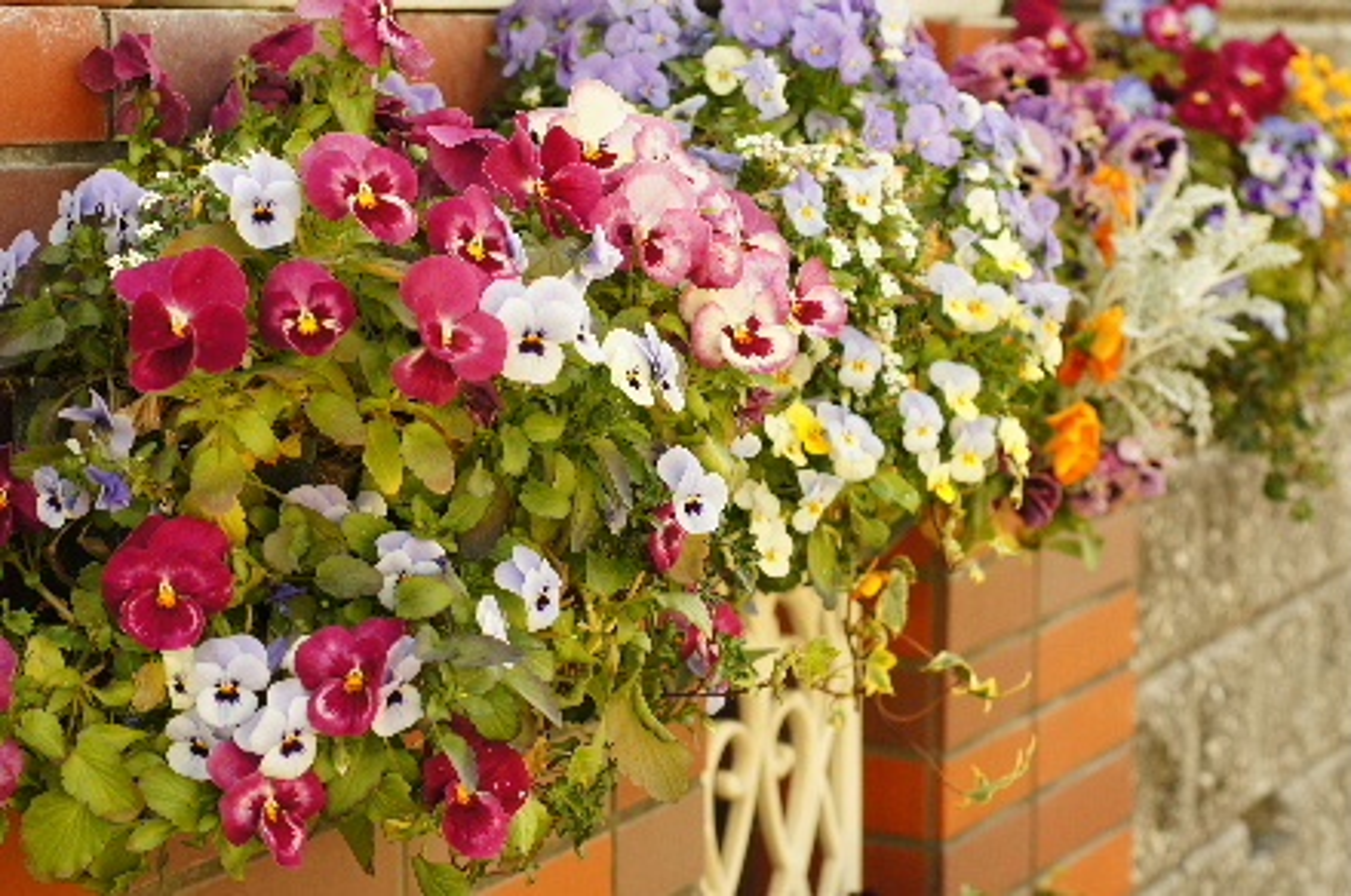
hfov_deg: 27.0
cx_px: 676
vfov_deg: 18.1
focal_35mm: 75
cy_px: 448
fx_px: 2810
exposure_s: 1/640
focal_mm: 50
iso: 800
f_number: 5
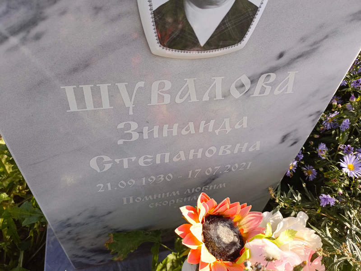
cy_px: 136
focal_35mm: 25
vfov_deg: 54.9
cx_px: 180
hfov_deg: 69.4
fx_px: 261
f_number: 1.69
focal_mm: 4.76
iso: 112
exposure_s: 1/414
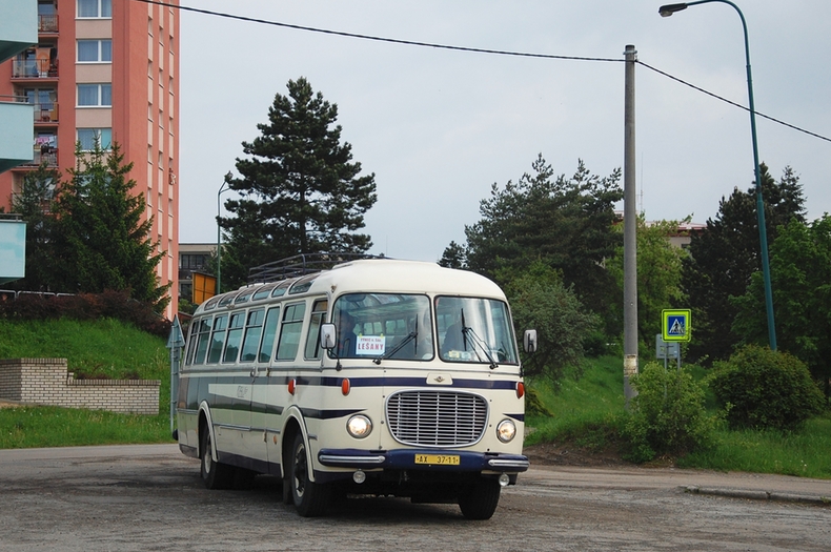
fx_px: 1891
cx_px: 402
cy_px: 264
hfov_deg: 24.8
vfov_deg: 16.6
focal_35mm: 82
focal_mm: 48
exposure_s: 1/1000
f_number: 5
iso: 360
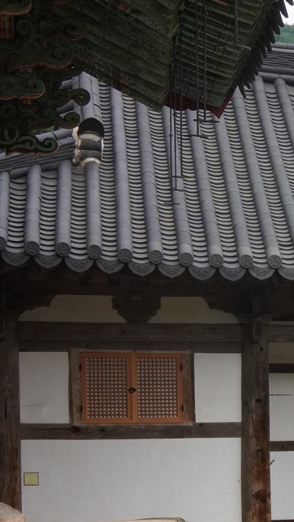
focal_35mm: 110
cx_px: 783
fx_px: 1525
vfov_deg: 19.2
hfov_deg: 9.4
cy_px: 437
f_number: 18
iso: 1600
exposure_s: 1/100
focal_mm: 35
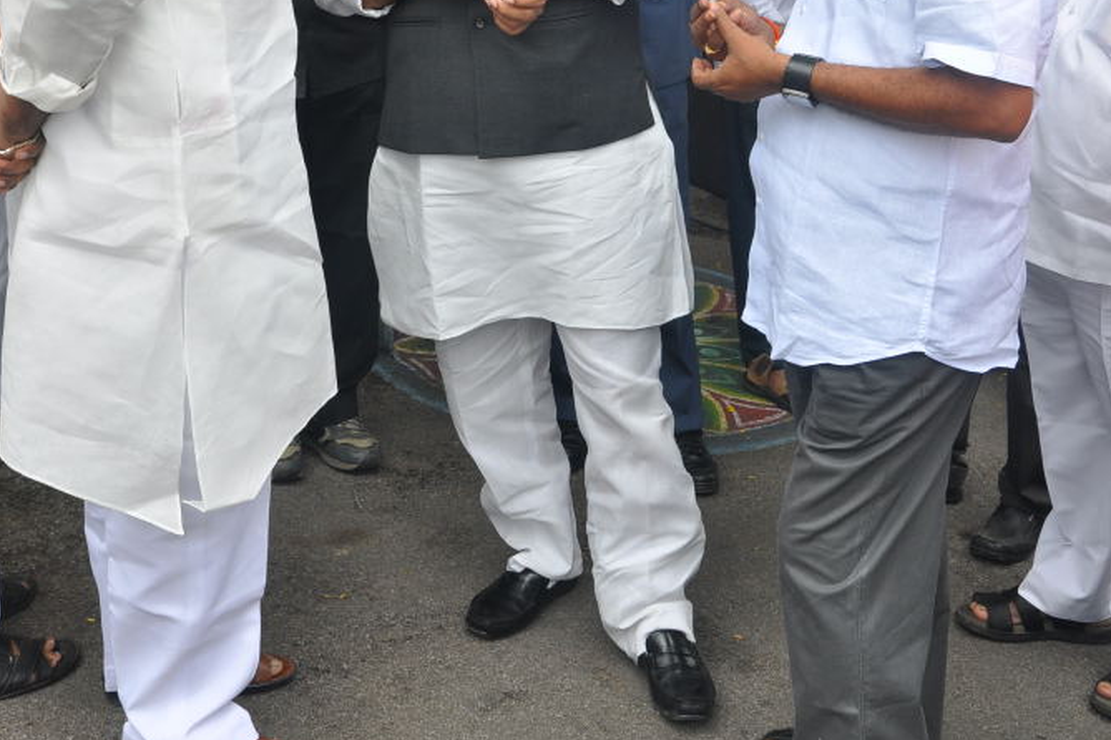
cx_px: 560
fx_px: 1697
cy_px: 149
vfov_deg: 24.2
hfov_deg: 36.2
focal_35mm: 55
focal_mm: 24
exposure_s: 1/125
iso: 250
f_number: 8
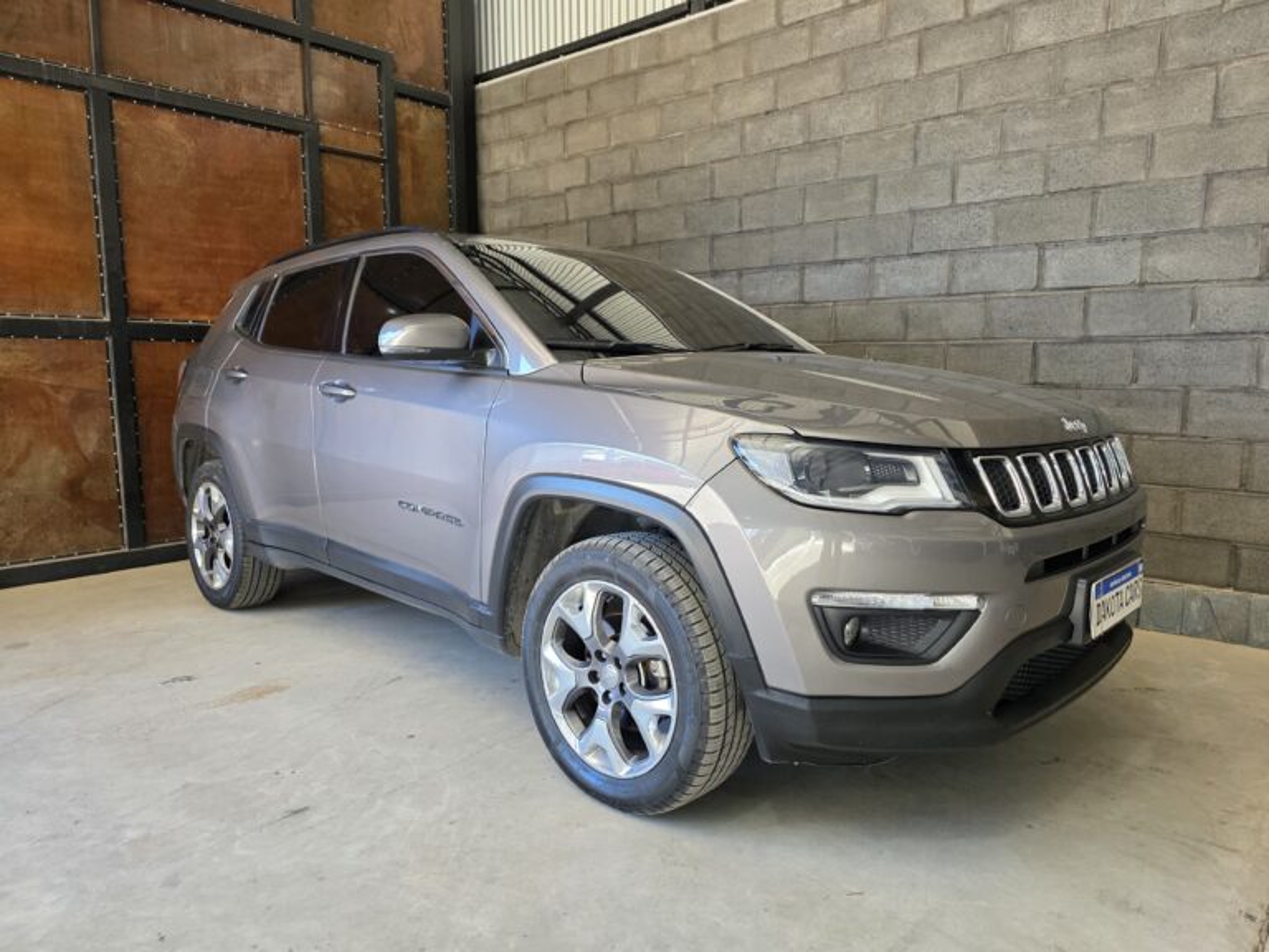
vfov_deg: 58.9
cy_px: 476
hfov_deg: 73.9
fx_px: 843
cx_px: 634
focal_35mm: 23
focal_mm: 6.3
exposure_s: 1/180
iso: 160
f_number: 1.7
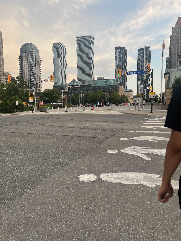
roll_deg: +0.1
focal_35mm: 26
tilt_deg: -3.3
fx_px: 181
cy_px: 120
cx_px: 90
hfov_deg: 53.1
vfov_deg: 67.3
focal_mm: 5.7
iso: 50
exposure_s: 1/391
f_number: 1.5
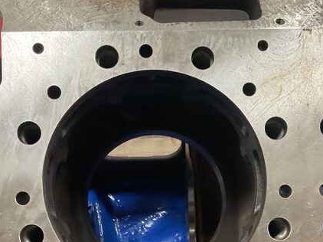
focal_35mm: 55
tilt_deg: -58.5
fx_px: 513
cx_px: 178
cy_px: 222
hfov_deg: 34.9
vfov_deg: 25.6
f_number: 1.8
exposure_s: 1/60
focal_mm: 3
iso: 250
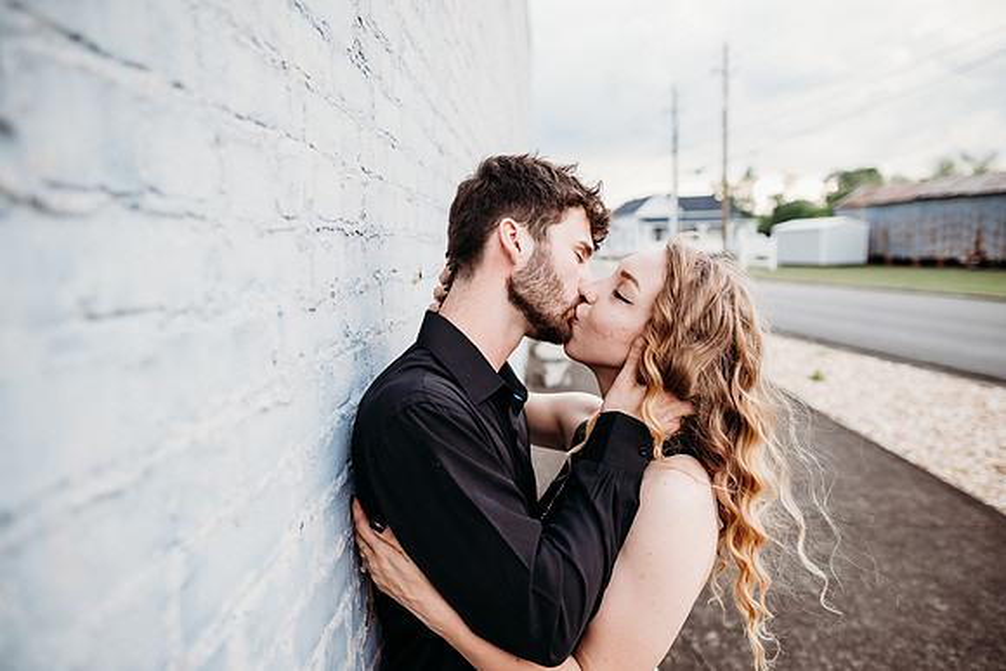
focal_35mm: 24
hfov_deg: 73.7
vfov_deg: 53.2
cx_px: 503
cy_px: 336
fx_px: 671
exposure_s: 1/640
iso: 250
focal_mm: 24
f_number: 2.8
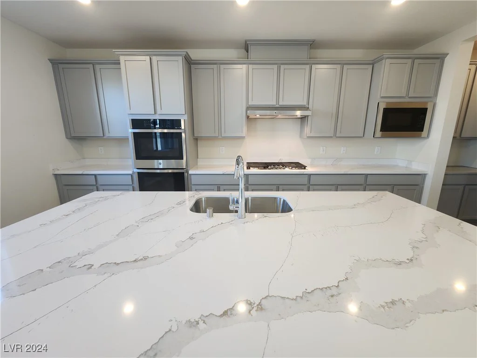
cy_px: 179
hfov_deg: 106.2
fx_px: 179
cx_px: 238
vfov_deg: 89.9
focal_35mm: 13
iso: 100
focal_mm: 2.2
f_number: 2.2
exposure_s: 1/60
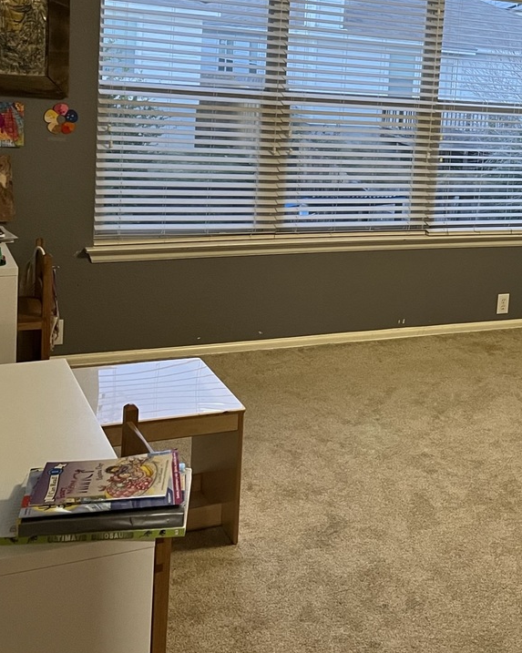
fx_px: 986
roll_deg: -4.8
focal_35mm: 51
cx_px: 493
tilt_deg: -7.5
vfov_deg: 36.0
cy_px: 181
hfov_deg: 28.3
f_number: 1.6
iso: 500
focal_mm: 5.1
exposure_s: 1/40
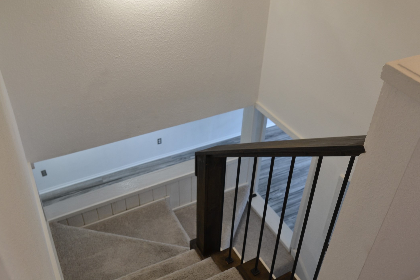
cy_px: 136
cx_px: 215
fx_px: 362
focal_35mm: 31
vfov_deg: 42.3
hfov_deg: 60.3
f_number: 4
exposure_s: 1/60
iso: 400
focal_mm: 20
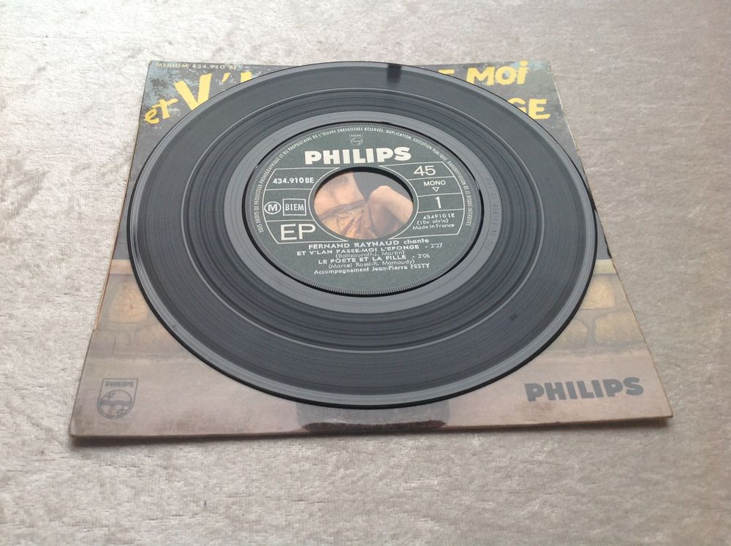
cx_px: 366
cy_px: 273
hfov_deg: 52.7
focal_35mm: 35
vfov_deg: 40.6
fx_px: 738
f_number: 2.4
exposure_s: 1/15
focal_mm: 4.28
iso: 64
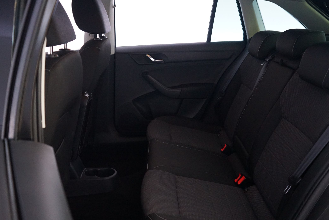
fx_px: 320
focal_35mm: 35
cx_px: 183
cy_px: 132
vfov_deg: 37.7
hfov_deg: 54.3
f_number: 4.5
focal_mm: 29
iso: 5000
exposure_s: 1/15
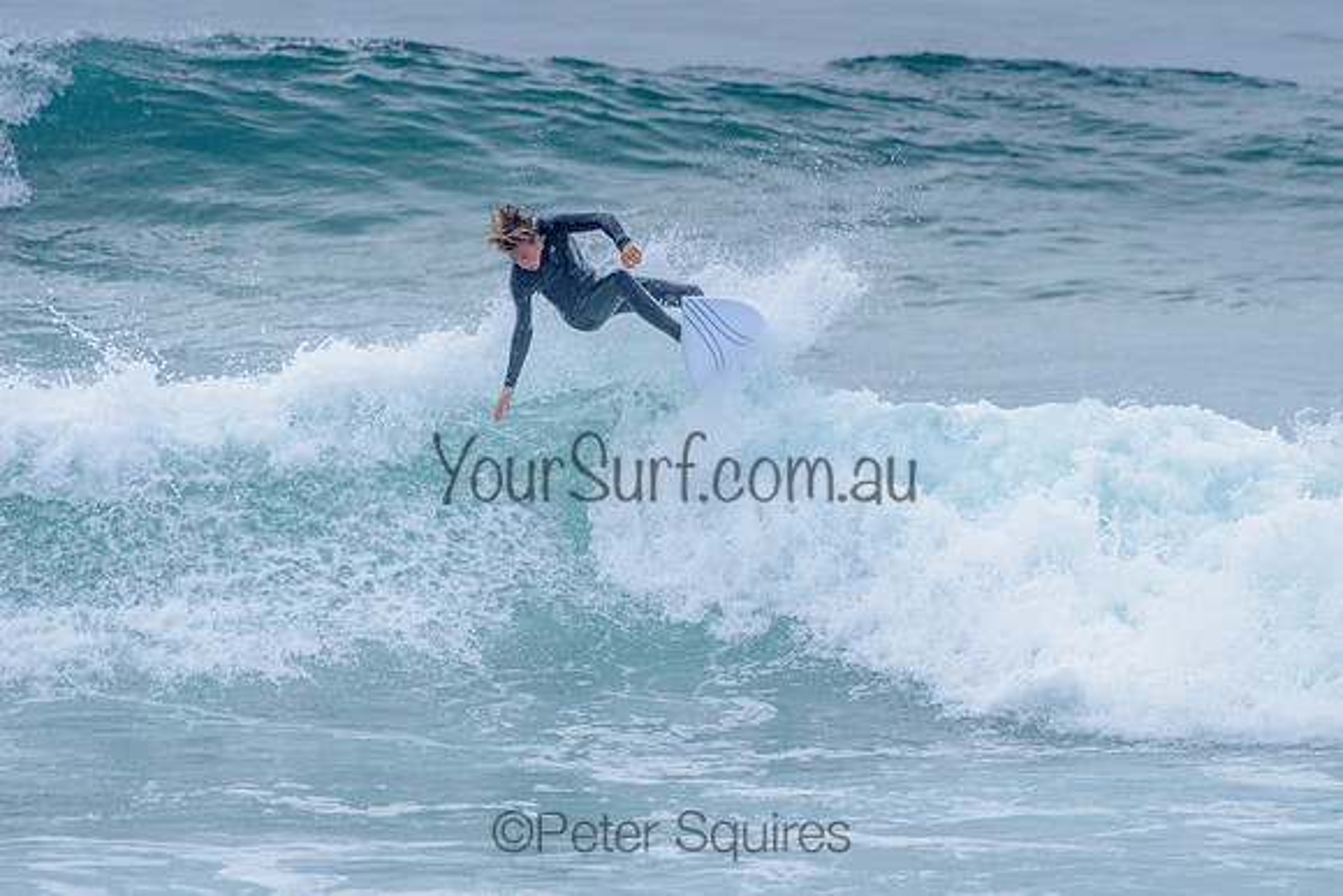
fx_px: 22867
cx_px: 823
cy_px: 412
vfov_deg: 2.2
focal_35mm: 613
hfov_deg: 3.4
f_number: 5.6
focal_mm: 500
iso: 1600
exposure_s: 1/2000
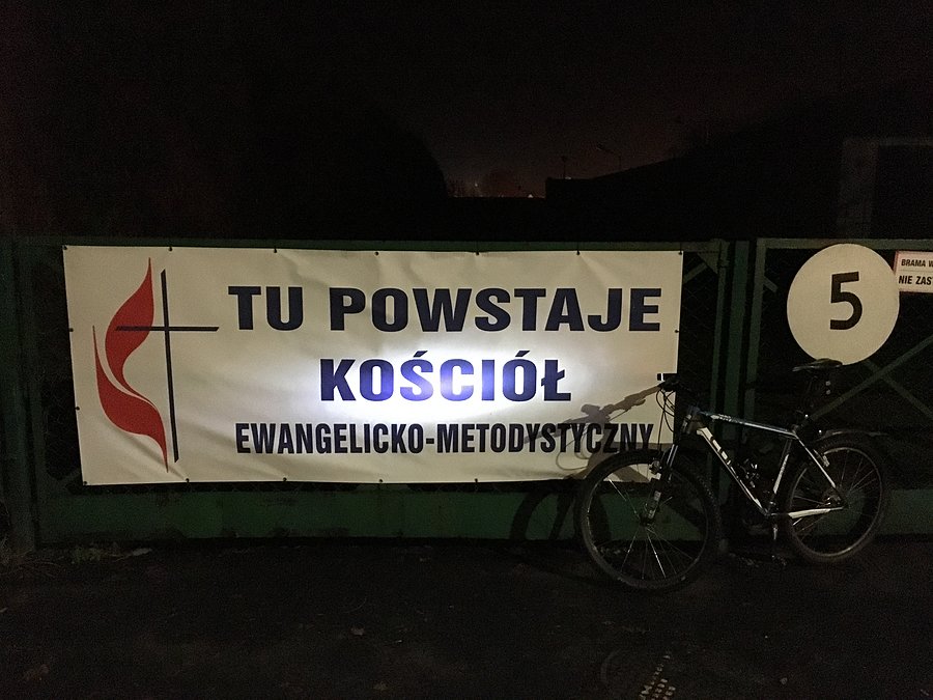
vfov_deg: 48.2
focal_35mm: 29
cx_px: 466
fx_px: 782
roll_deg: -1.2
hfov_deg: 61.7
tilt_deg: -8.7
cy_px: 350
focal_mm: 4.15
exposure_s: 1/17
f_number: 2.2
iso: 2000
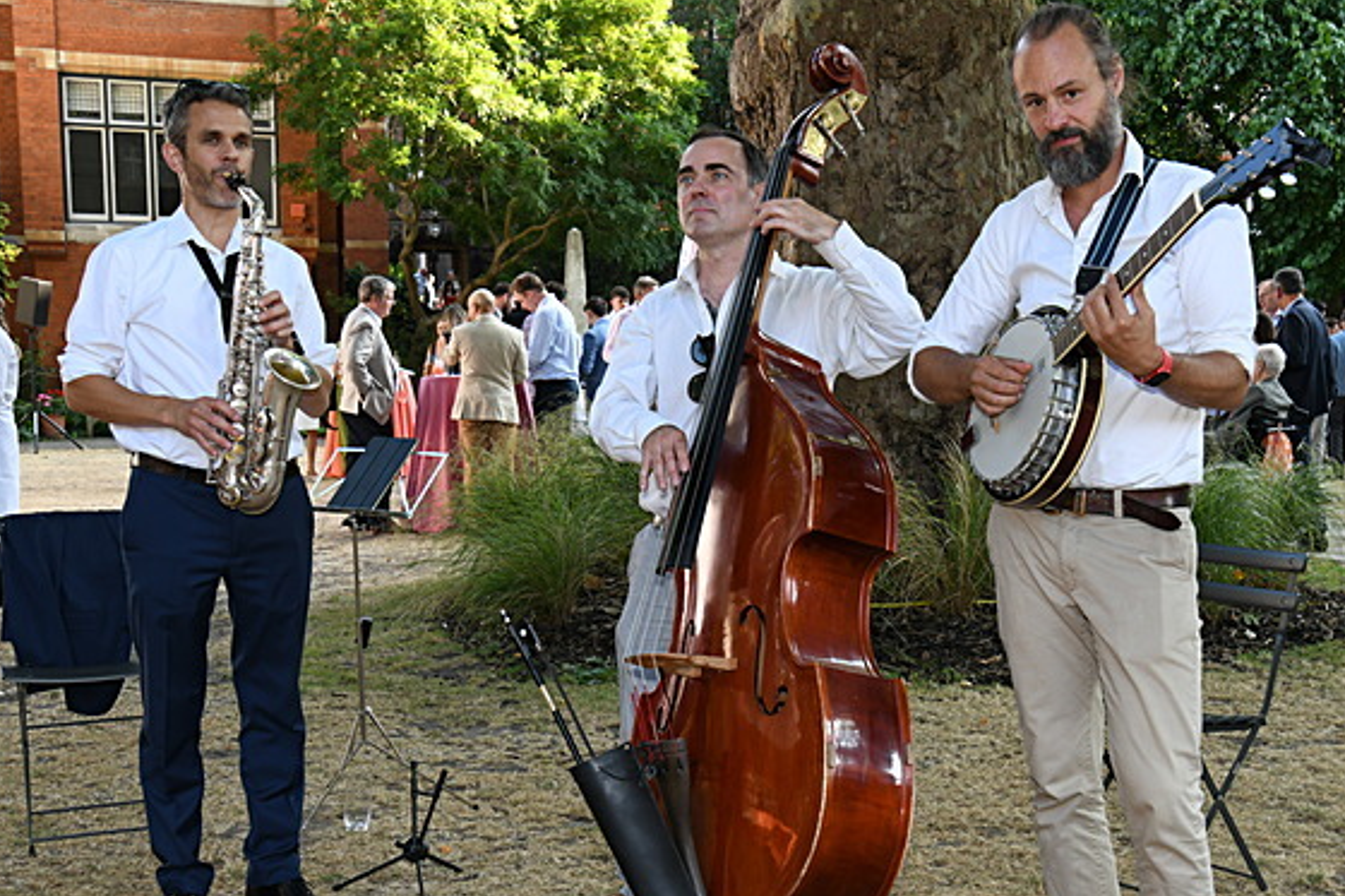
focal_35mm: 50
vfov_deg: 26.9
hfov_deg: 39.4
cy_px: 544
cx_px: 807
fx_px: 1867
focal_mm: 35
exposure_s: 1/60
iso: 400
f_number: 8
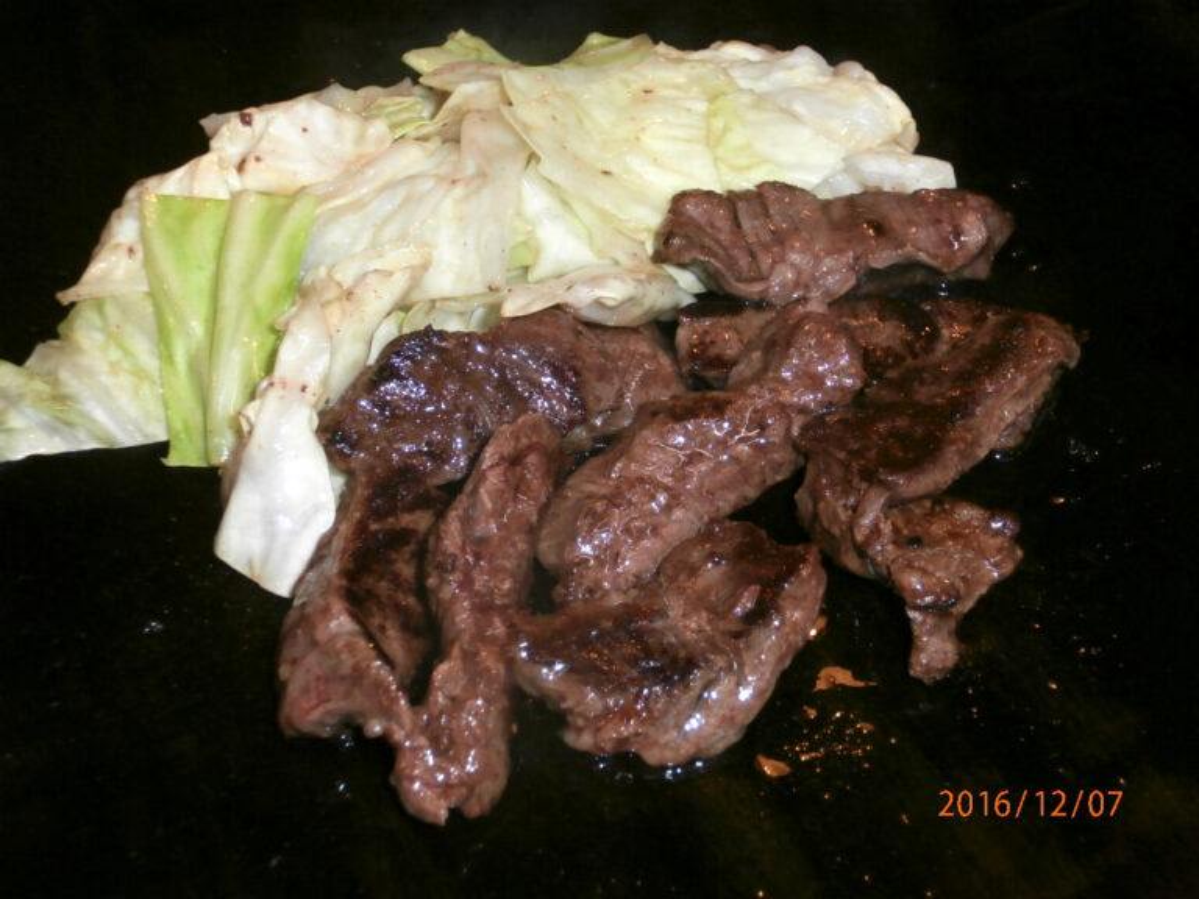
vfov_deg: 25.7
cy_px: 450
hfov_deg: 33.8
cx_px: 600
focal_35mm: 57
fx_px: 1974
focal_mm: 10.11
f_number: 4.5
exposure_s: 1/40
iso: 200
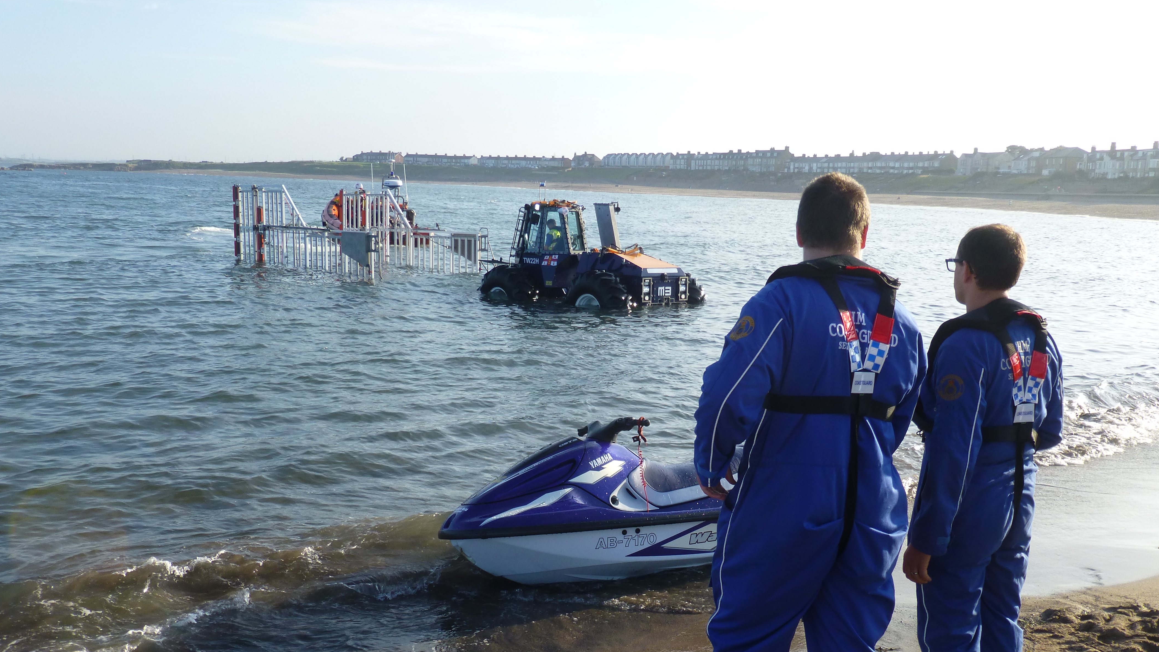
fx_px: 1168
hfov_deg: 52.8
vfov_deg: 31.0
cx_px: 592
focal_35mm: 38
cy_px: 436
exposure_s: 1/500
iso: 100
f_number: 3.7
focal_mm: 6.1
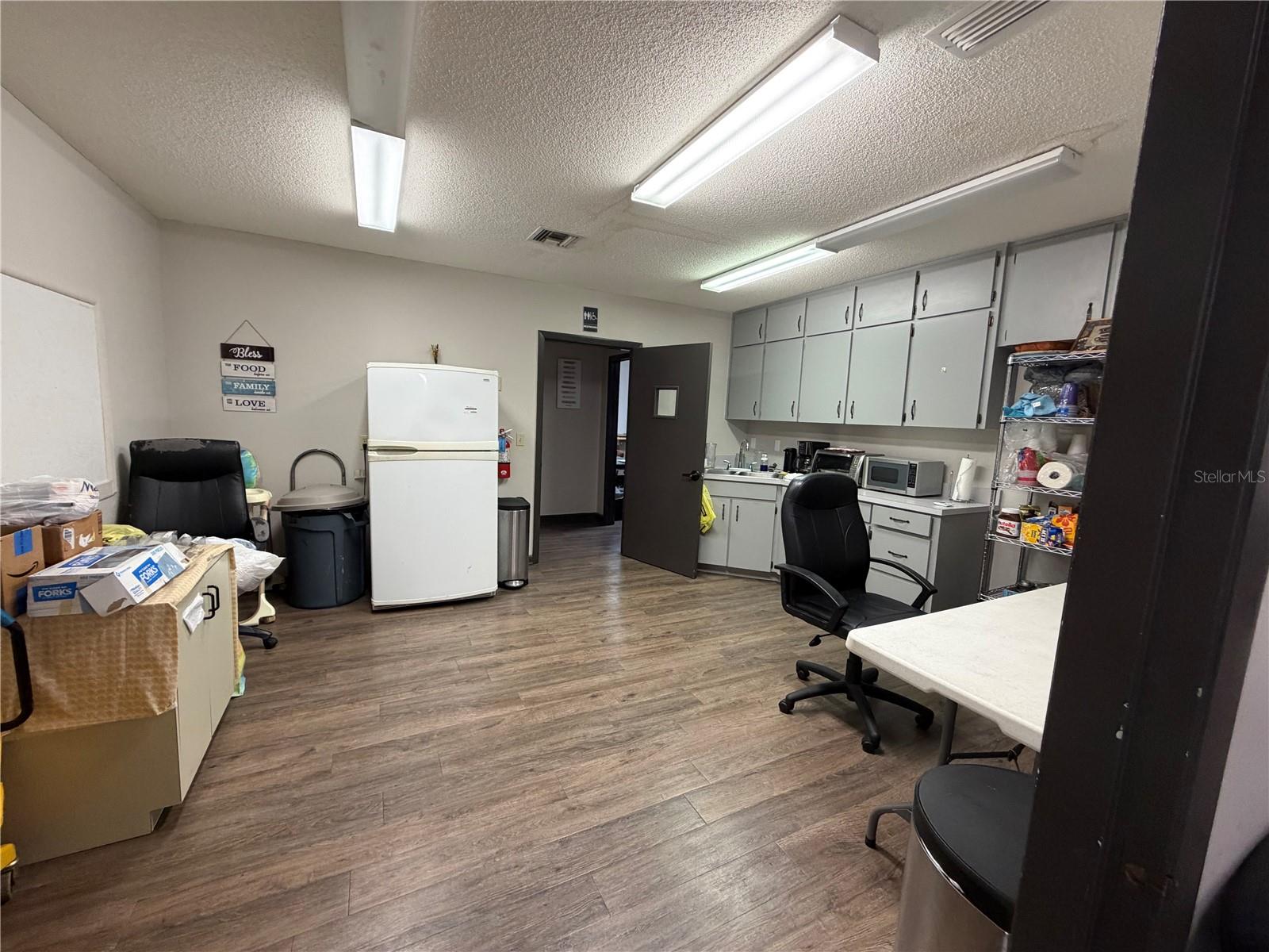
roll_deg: -3.2
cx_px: 634
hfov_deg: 102.1
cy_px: 476
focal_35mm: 14
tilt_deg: -7.6
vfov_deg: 85.7
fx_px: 513
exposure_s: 1/60
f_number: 2.2
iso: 320
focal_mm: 2.22
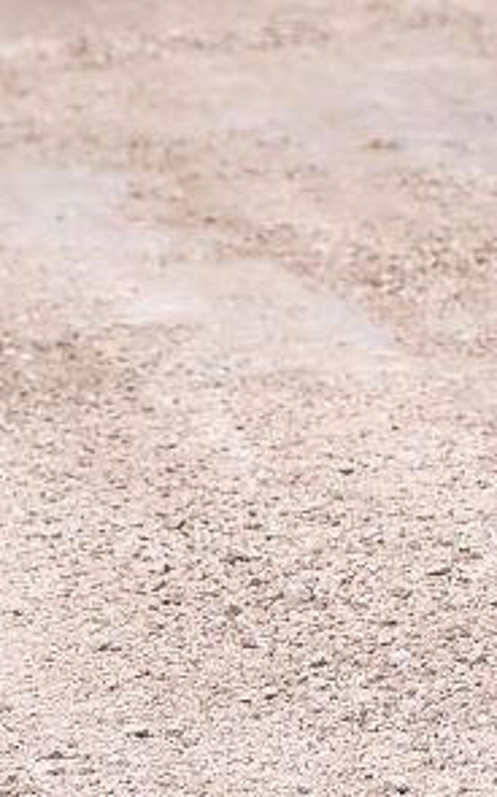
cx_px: 540
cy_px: -72
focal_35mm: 389
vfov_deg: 5.4
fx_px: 8443
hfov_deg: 3.4
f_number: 3.5
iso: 500
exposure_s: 1/1250
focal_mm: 110
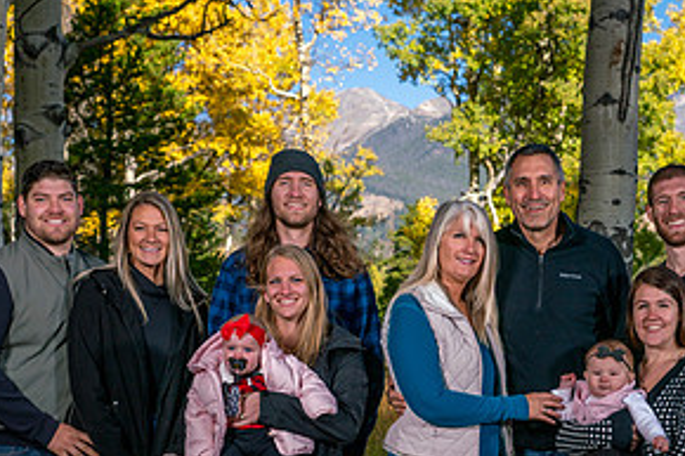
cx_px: 428
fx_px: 1331
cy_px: 424
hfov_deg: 28.8
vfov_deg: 19.0
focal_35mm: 70
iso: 160
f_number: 5
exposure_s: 1/1000
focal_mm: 35
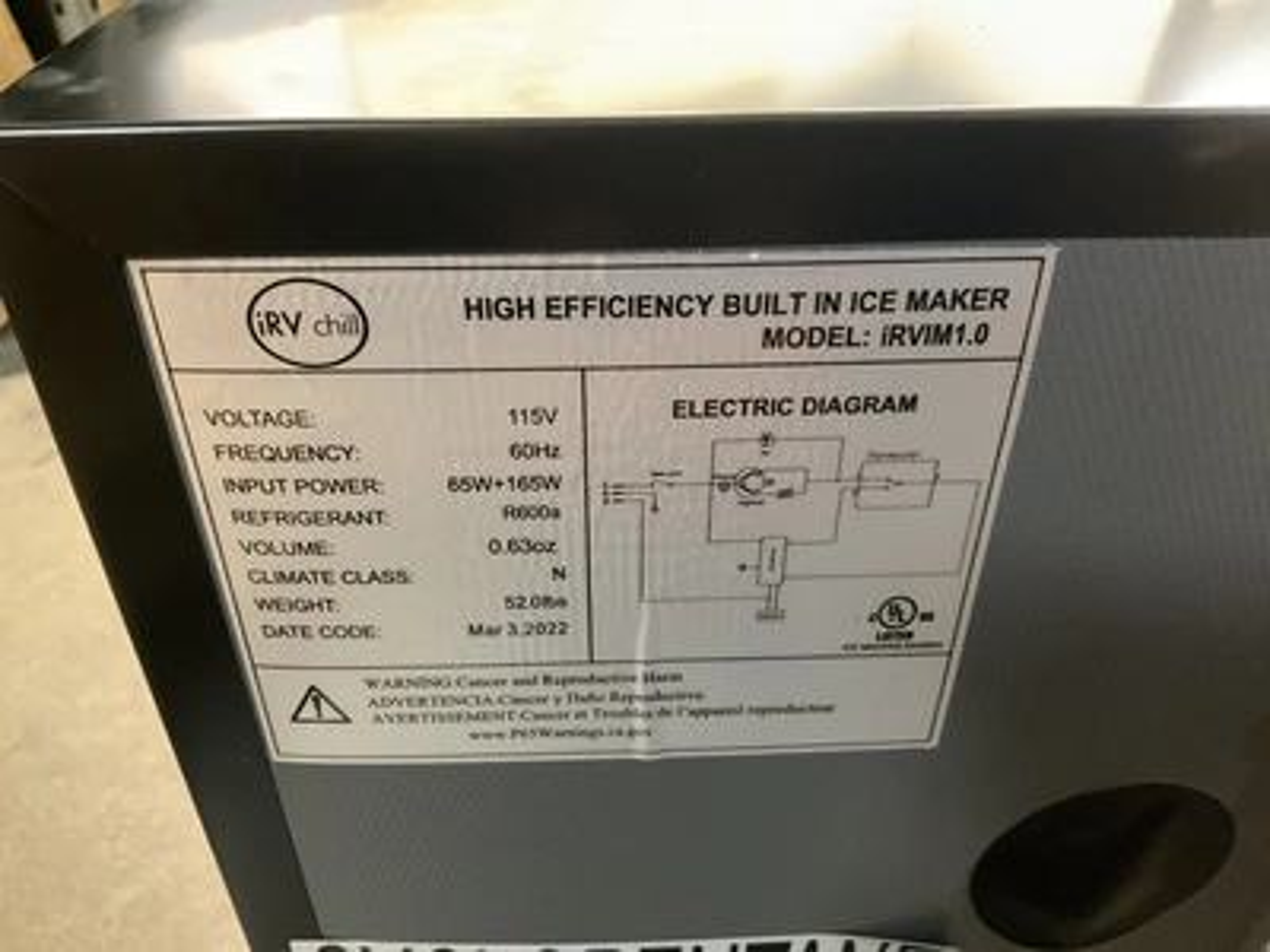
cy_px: 476
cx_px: 635
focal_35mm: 29
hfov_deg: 61.7
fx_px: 1064
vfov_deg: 48.2
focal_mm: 3
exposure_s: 1/30
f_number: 1.8
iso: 500
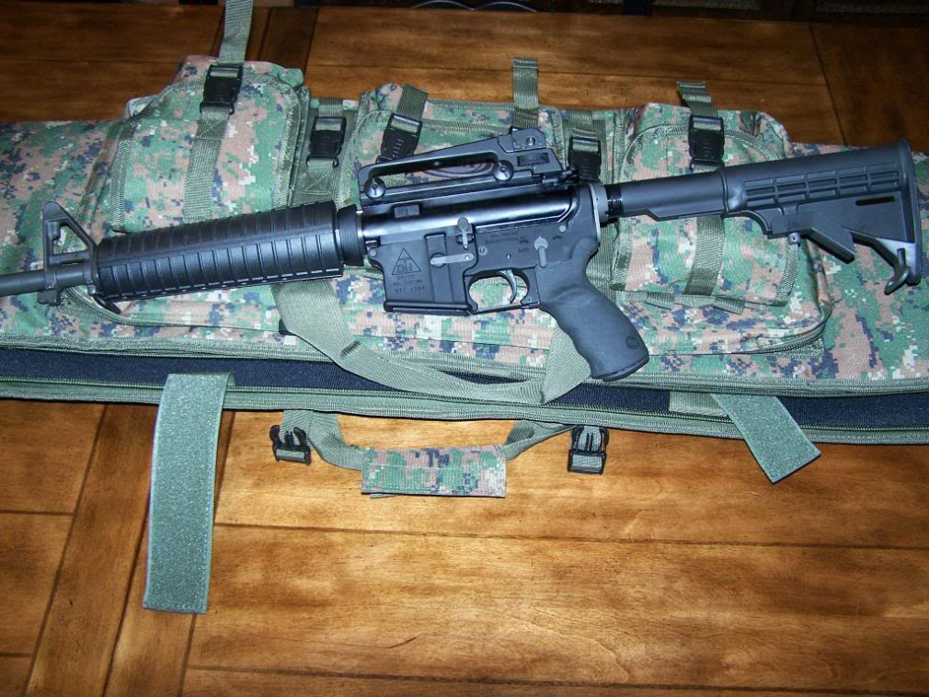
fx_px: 1020
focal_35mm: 38
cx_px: 464
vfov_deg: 37.7
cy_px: 348
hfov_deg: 49.0
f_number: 2.8
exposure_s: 1/60
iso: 160
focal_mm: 6.3
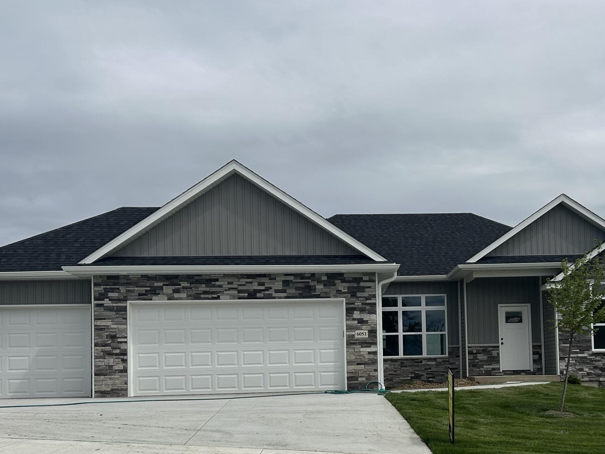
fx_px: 751
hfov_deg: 43.5
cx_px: 375
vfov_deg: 33.0
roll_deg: +1.7
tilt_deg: +2.3
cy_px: 333
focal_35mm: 43
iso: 50
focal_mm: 5.7
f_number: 1.5
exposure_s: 1/9434
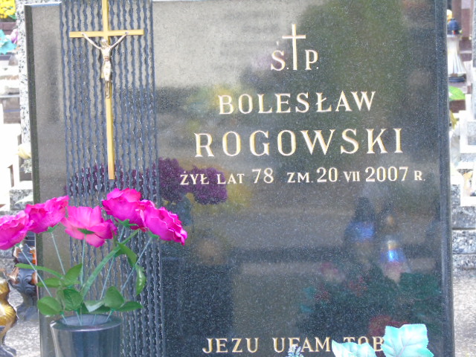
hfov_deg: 13.9
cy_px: 178
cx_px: 238
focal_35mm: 142
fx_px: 1953
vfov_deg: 10.4
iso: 400
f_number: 4.7
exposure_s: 1/80
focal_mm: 25
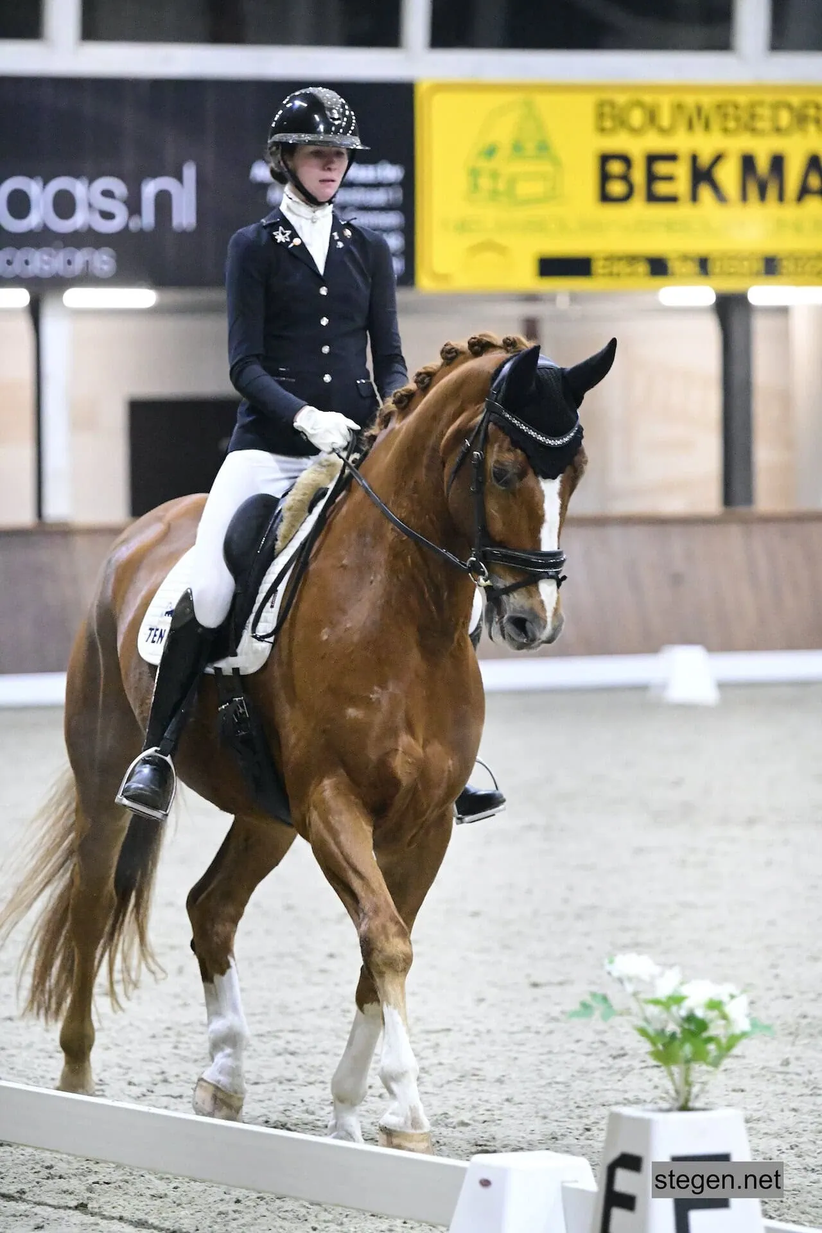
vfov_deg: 8.9
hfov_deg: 5.9
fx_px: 7963
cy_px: 616
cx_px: 411
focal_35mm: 232
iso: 14400
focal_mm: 155
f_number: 2.8
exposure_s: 1/640
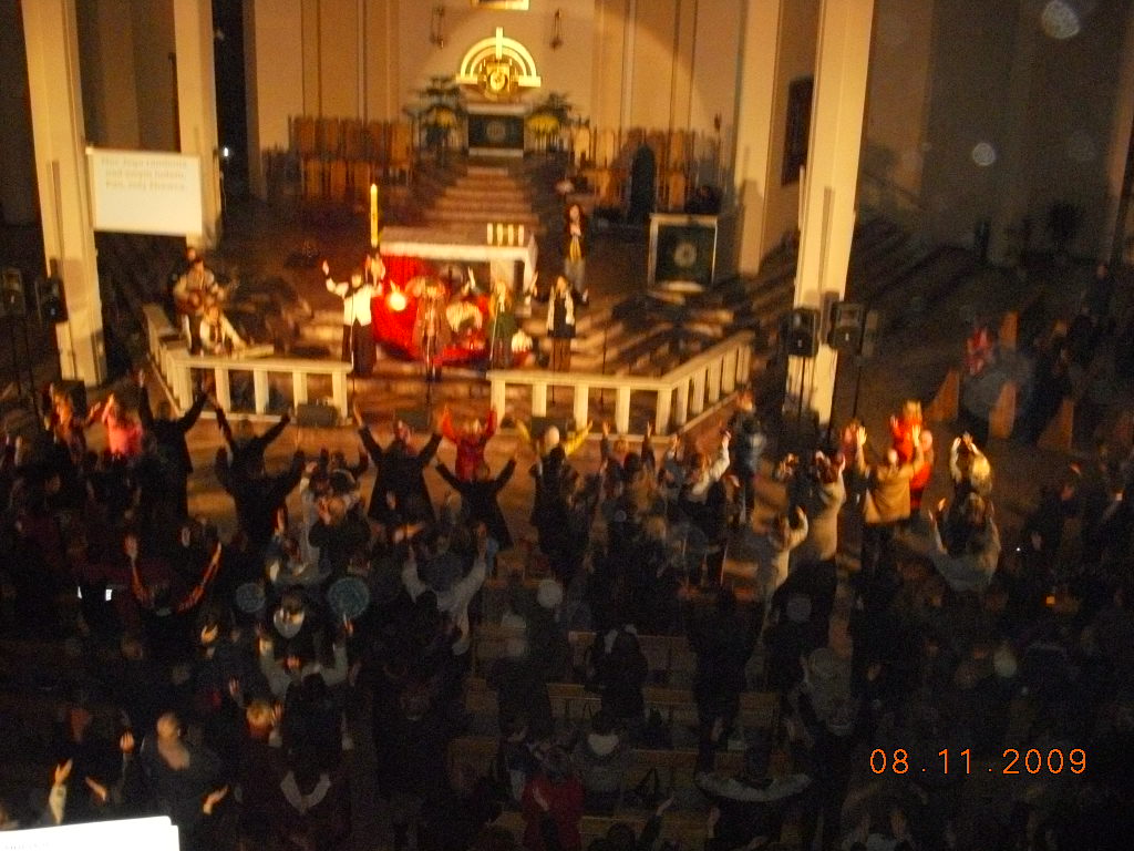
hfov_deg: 49.0
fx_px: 1245
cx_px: 567
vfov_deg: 37.7
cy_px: 426
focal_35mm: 38
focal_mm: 6.3
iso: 800
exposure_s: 1/30
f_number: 3.3
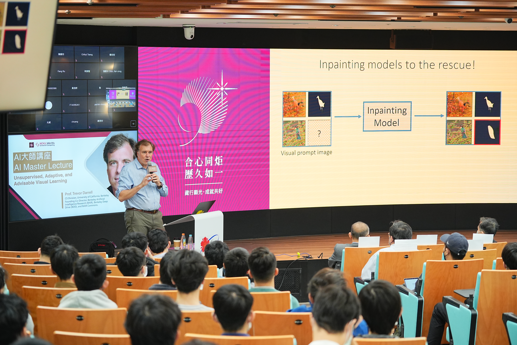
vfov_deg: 15.9
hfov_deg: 23.6
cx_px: 258
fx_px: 1235
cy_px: 172
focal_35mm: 86
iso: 1600
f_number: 4
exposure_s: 1/160
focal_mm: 86
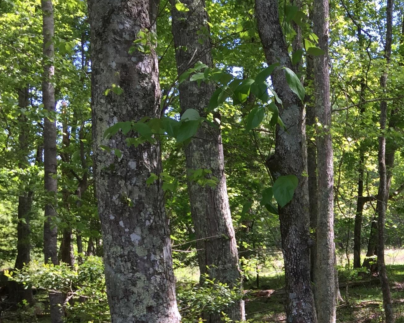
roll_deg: +1.3
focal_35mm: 65
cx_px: 415
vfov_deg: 22.6
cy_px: 325
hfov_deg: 27.3
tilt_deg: -2.5
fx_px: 777
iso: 32
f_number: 2.2
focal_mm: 4.15
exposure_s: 1/233
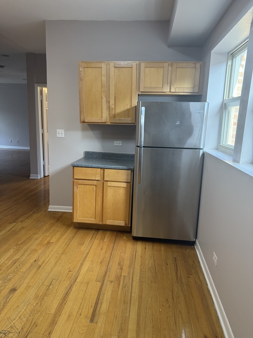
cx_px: 126
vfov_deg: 71.6
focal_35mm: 24
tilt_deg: -9.6
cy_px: 169
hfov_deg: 56.8
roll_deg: -2.3
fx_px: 234
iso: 250
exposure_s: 1/120
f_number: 1.78
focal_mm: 6.76
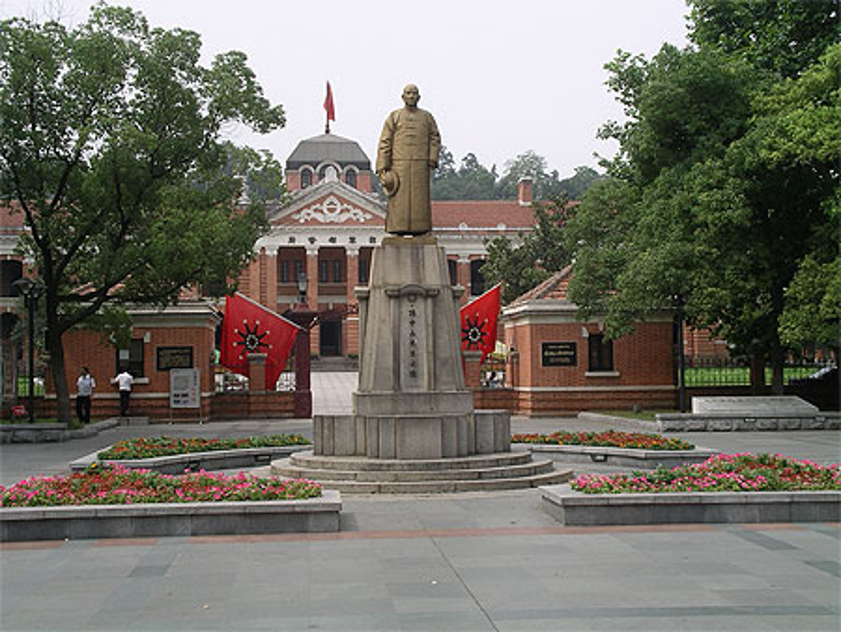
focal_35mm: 52
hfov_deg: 36.8
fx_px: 1264
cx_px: 420
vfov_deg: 28.1
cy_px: 316
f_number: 4.8
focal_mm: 10.9
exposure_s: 1/241
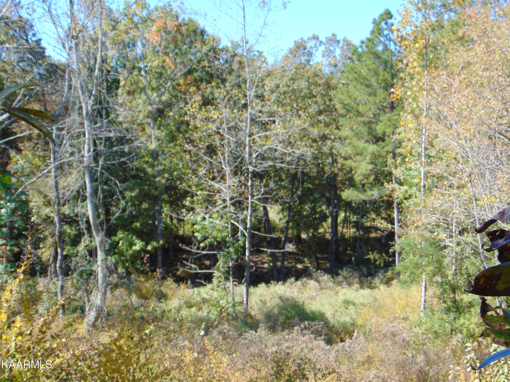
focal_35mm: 50
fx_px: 737
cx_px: 255
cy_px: 191
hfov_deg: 38.2
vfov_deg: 29.1
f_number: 3.5
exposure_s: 1/250
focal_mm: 9
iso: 80
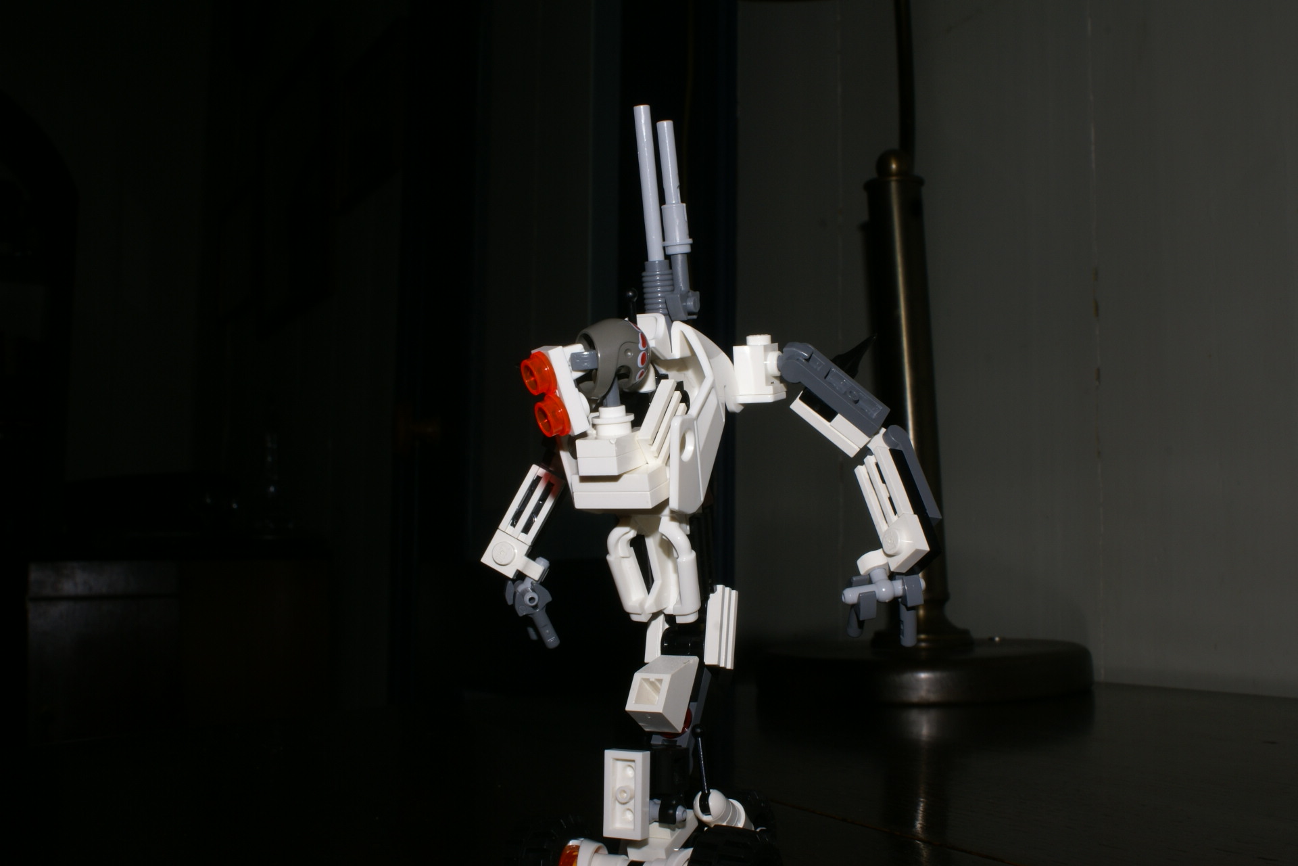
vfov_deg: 34.2
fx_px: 1406
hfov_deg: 49.6
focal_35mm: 39
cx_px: 649
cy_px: 433
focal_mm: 26
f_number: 22
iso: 100
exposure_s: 1/60
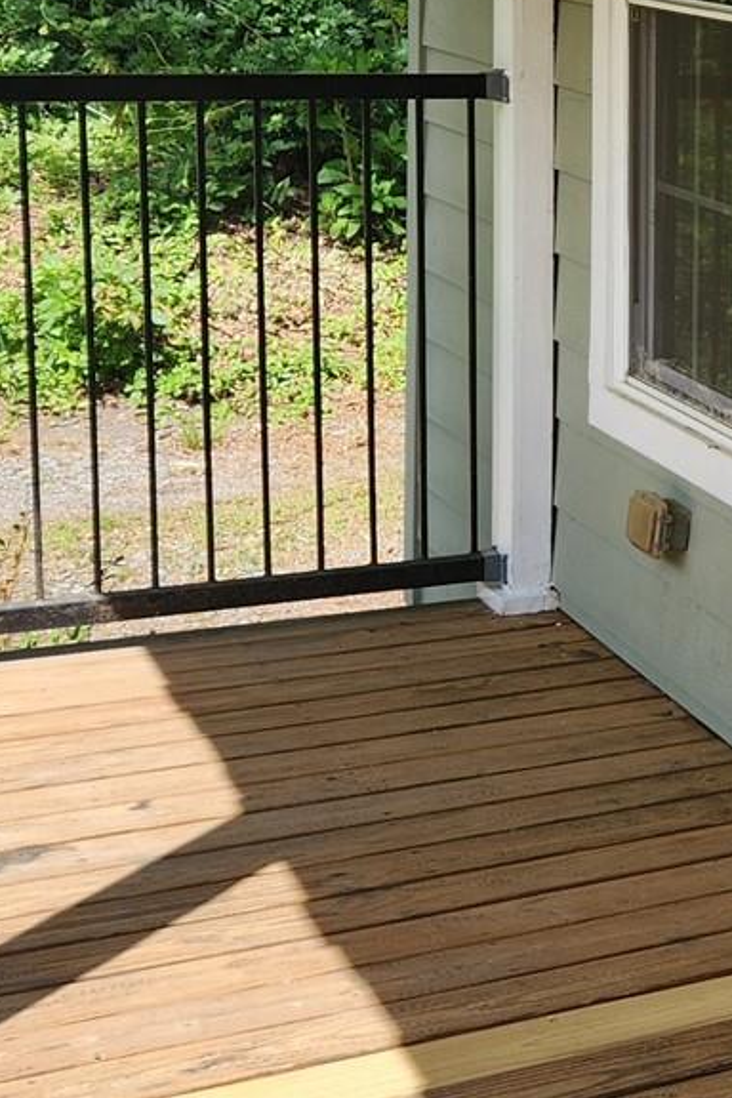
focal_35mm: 85
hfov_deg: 14.1
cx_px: 1361
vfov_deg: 23.7
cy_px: 276
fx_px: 2592
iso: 20
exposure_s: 1/701
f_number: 1.8
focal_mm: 5.4
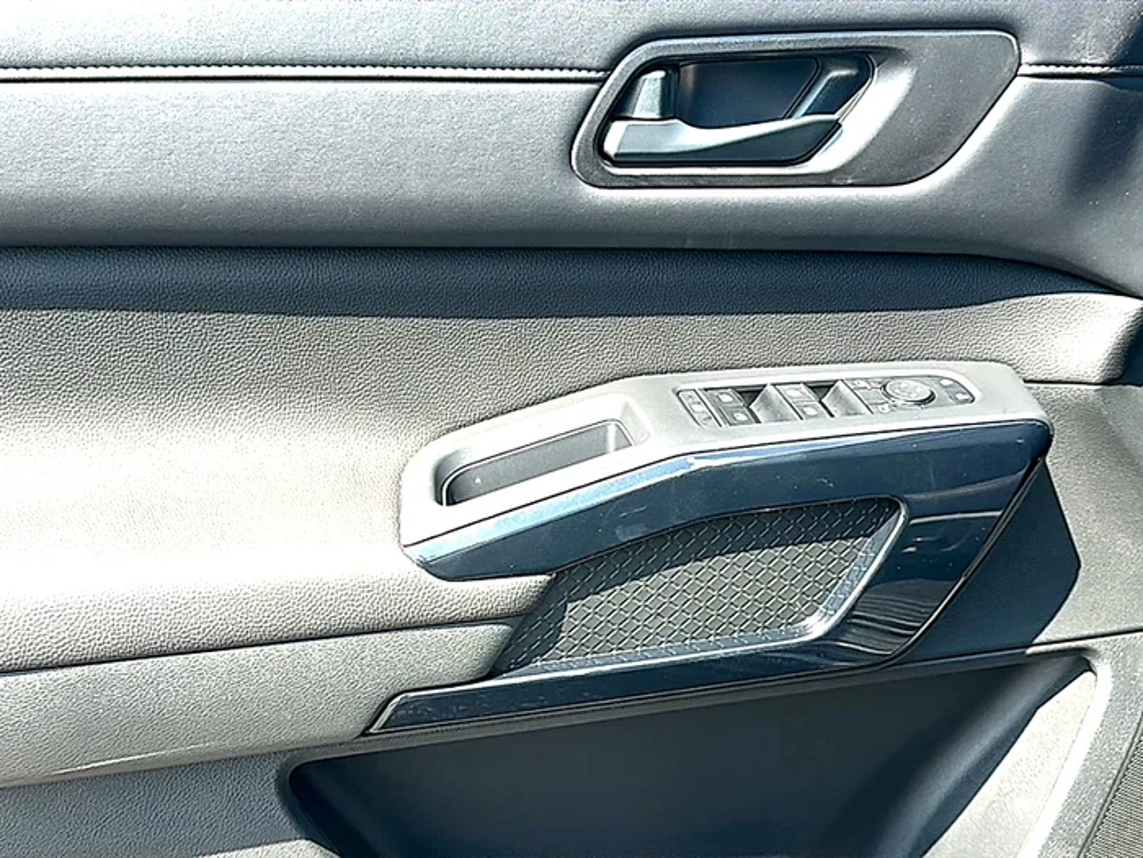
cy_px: 429
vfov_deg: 36.0
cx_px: 572
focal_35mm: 40
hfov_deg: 46.8
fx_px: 1321
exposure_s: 1/594
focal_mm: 6.86
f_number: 1.78
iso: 80
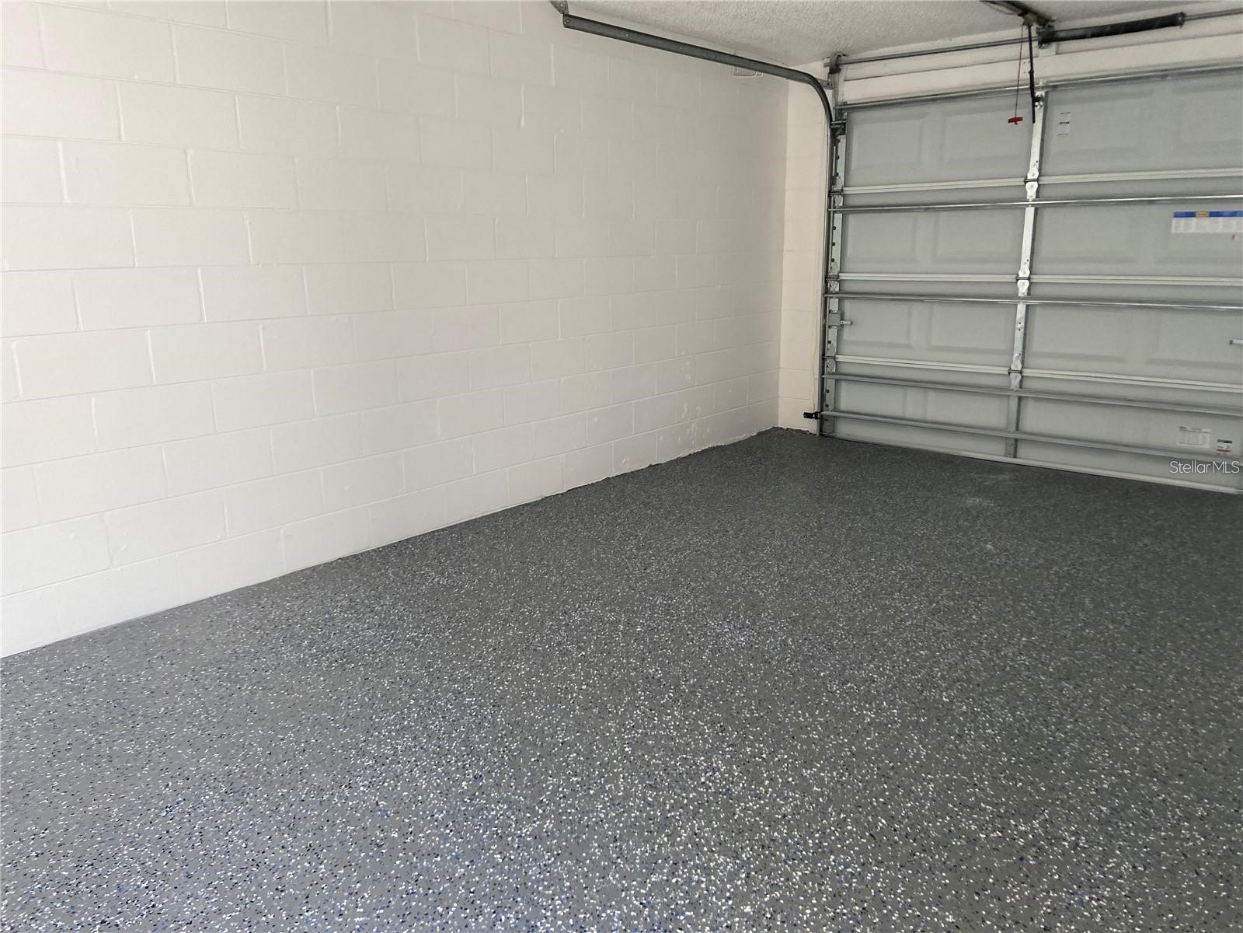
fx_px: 934
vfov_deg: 53.1
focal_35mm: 26
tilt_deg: -16.3
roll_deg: +1.5
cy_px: 466
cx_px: 622
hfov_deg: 67.3
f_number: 1.8
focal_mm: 4.25
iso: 80
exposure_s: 1/122
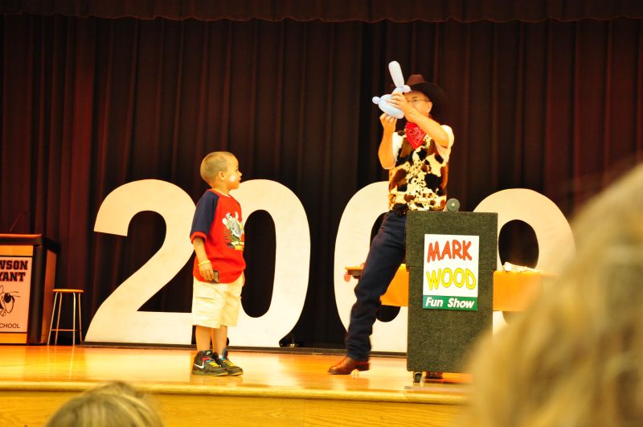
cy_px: 214
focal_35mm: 57
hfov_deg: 35.1
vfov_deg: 23.7
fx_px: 1017
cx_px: 322
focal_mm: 38
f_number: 4.5
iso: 1000
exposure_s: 1/15
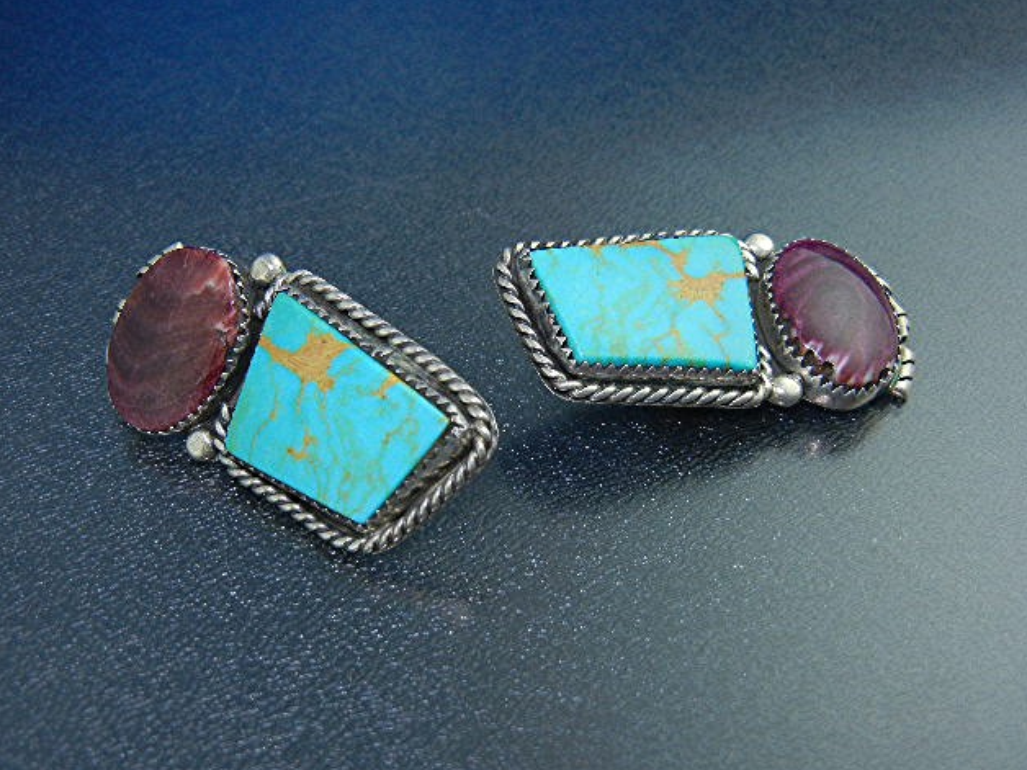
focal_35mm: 53
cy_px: 383
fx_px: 1572
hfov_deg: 36.2
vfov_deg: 27.5
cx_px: 510
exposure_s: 1/30
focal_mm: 9.3
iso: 200
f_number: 3.9
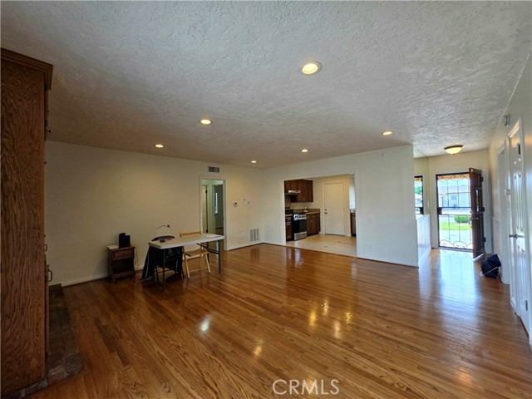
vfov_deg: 89.9
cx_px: 266
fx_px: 200
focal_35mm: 13
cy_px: 200
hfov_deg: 106.2
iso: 40
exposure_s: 1/120
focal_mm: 2.2
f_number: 1.9
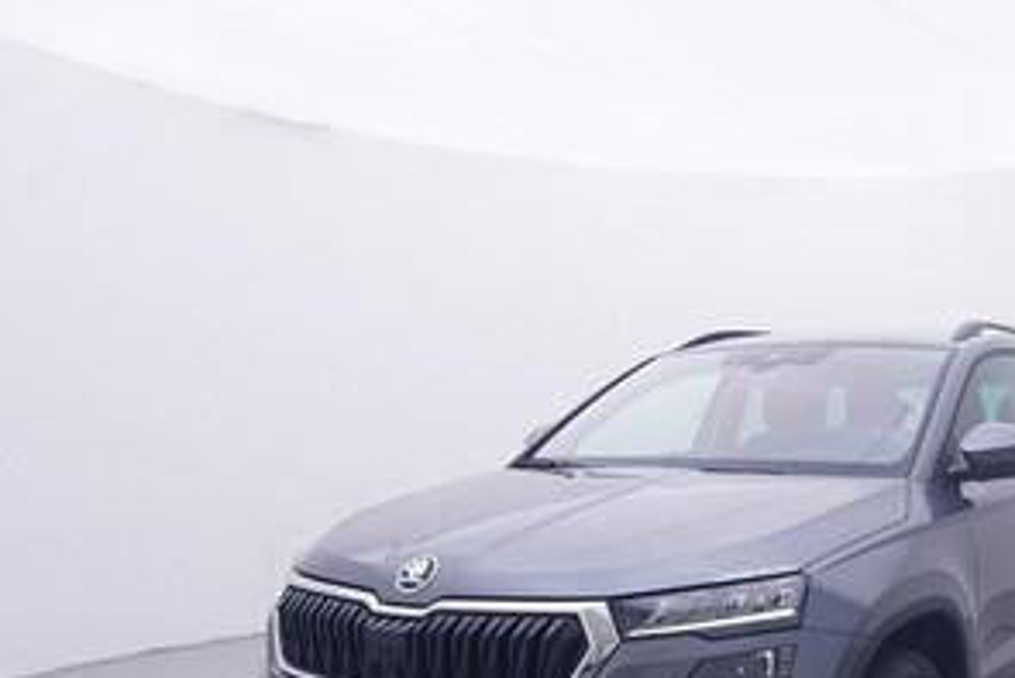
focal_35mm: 42
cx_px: 807
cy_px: 501
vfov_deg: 31.5
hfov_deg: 44.3
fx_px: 1183
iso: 200
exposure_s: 1/80
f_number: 5
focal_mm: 15
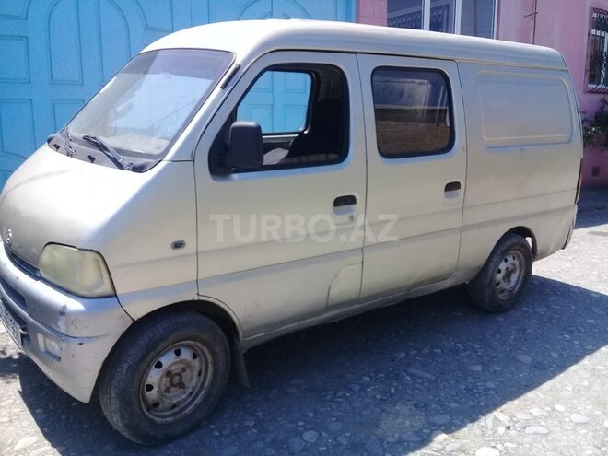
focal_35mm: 31
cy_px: 228
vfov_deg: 45.4
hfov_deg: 58.4
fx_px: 544
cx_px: 304
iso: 50
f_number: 2.2
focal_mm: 3.3
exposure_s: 1/858
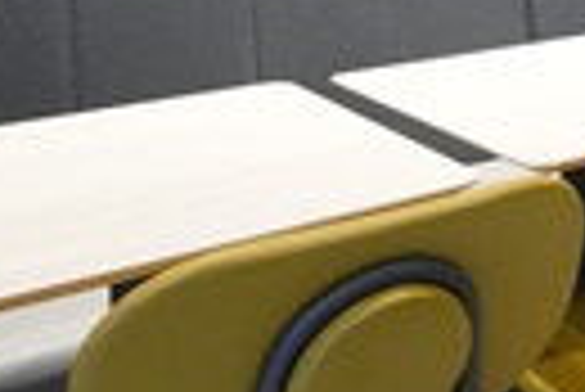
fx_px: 1139
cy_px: -167
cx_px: 968
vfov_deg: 17.8
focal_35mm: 70
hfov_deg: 21.8
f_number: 5
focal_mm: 13
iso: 5000
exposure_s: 1/100
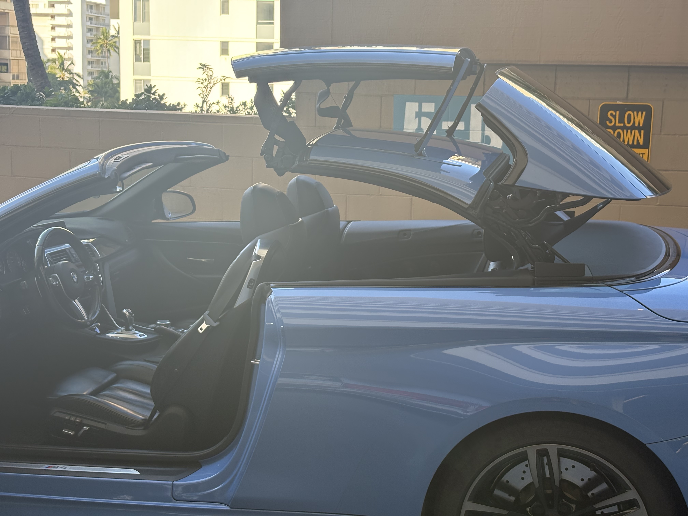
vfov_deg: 28.0
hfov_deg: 36.8
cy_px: 258
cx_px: 344
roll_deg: -1.4
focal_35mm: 52
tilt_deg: -9.0
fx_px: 1034
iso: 50
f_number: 1.6
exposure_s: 1/311
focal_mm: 5.96
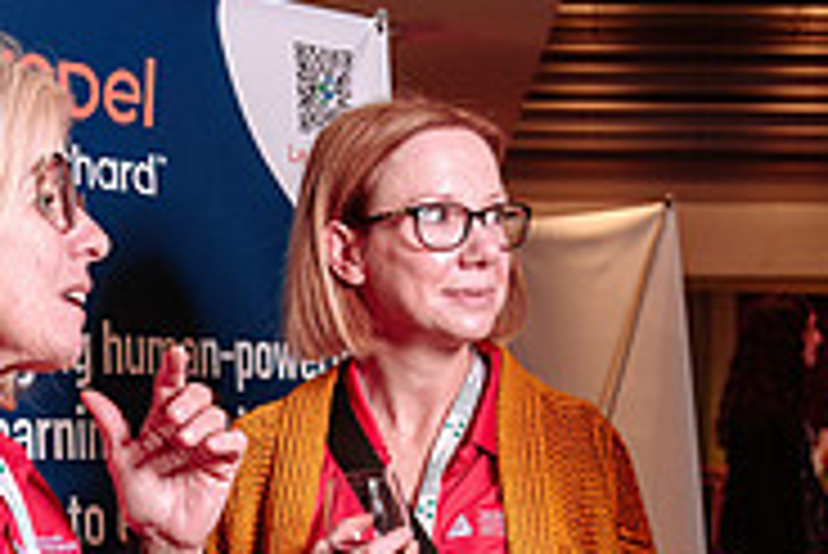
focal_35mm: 112
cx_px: 504
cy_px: 651
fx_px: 2578
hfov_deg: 18.2
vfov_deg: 12.0
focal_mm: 35
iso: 800
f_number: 4
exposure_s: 1/50
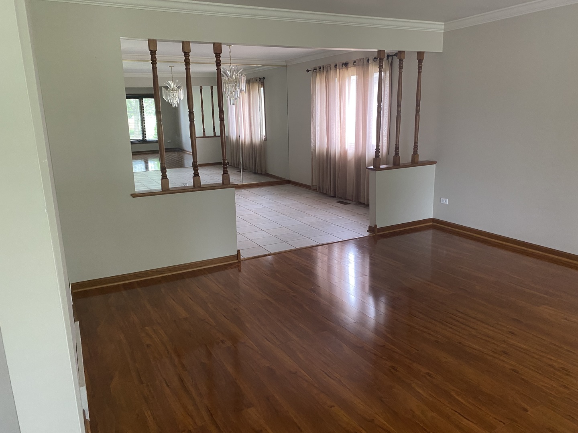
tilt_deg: -13.3
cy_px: 216
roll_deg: +1.0
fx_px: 434
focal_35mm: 26
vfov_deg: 53.1
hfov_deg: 67.3
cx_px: 289
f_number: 1.8
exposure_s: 1/60
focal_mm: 4.25
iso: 320
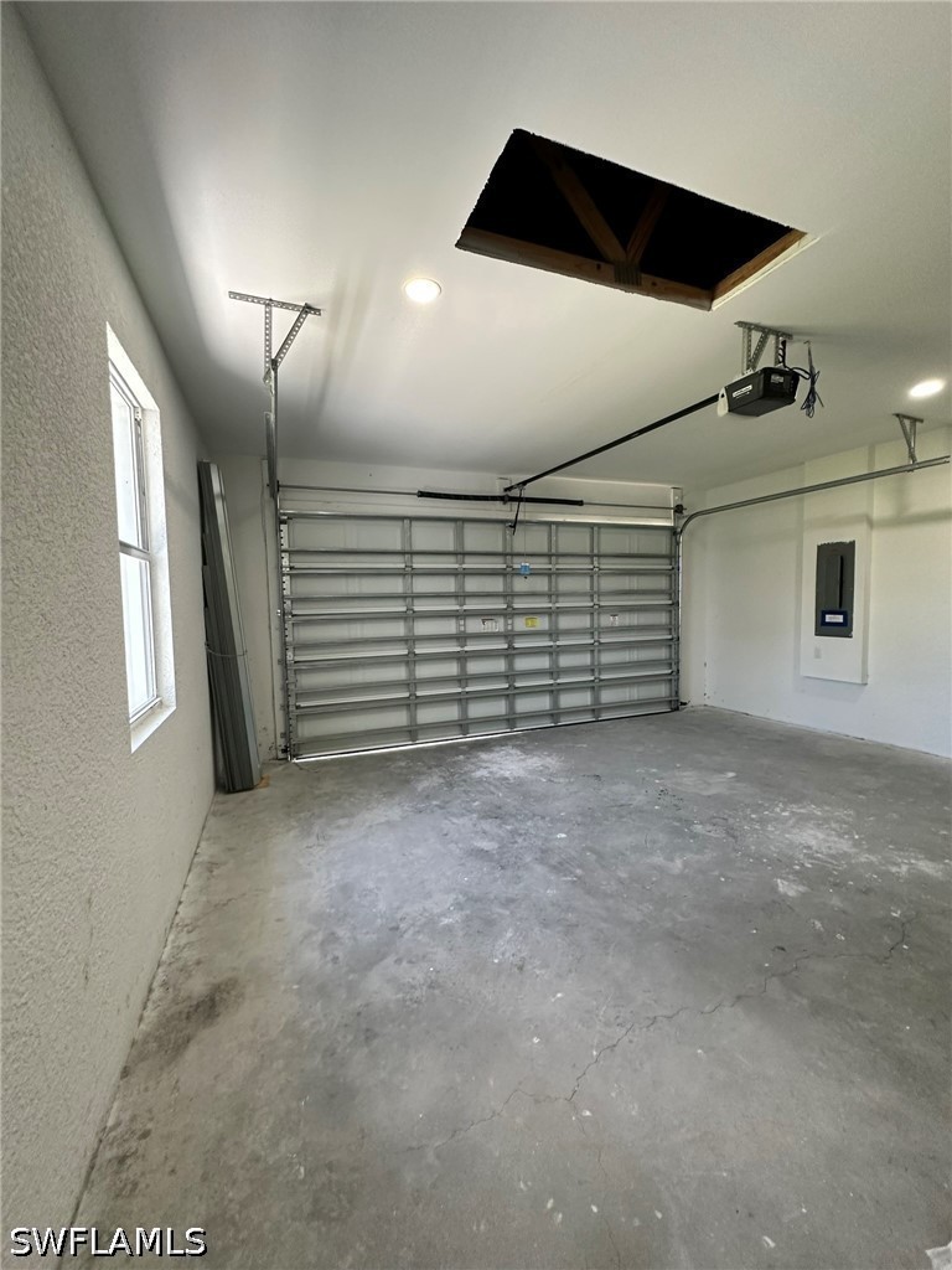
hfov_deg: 85.7
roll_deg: +0.0
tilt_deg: -1.2
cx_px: 476
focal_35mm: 14
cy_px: 635
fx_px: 513
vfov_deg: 102.1
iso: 320
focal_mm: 2.22
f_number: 2.2
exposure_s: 1/120
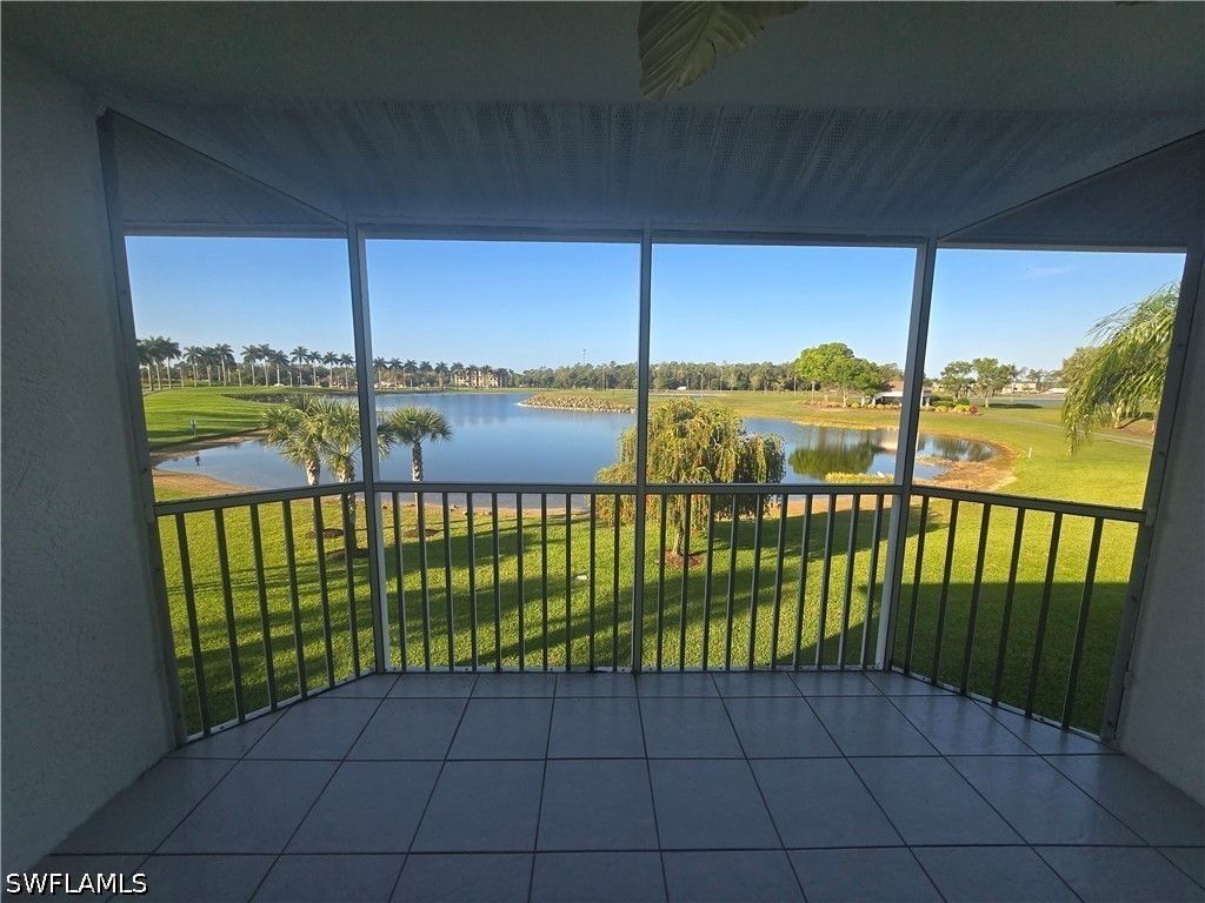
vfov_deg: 89.9
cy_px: 452
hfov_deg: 106.2
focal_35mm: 13
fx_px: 453
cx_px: 602
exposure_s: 1/2000
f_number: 2.2
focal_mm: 2.2
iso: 160
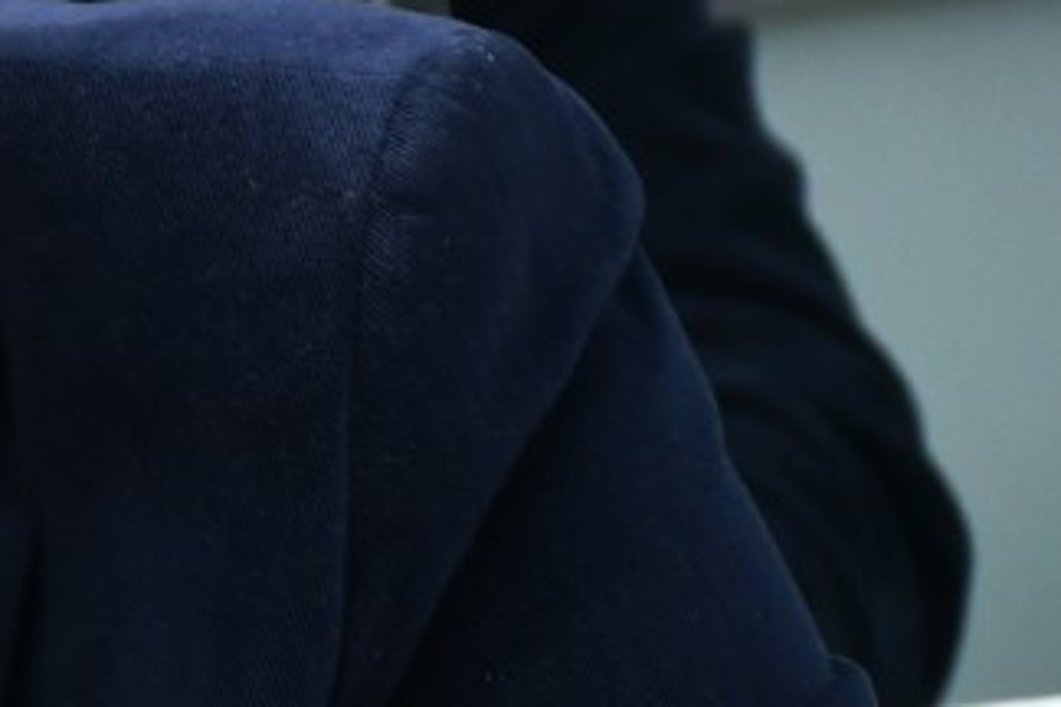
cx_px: -233
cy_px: 537
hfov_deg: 3.1
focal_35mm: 675
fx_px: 19892
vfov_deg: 2.0
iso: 800
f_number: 5.3
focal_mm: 90
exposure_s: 1/80
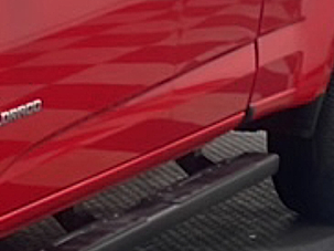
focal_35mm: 148
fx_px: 1427
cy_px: 126
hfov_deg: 12.2
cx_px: -266
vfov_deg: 10.0
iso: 50
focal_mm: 5.1
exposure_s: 1/60
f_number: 1.6
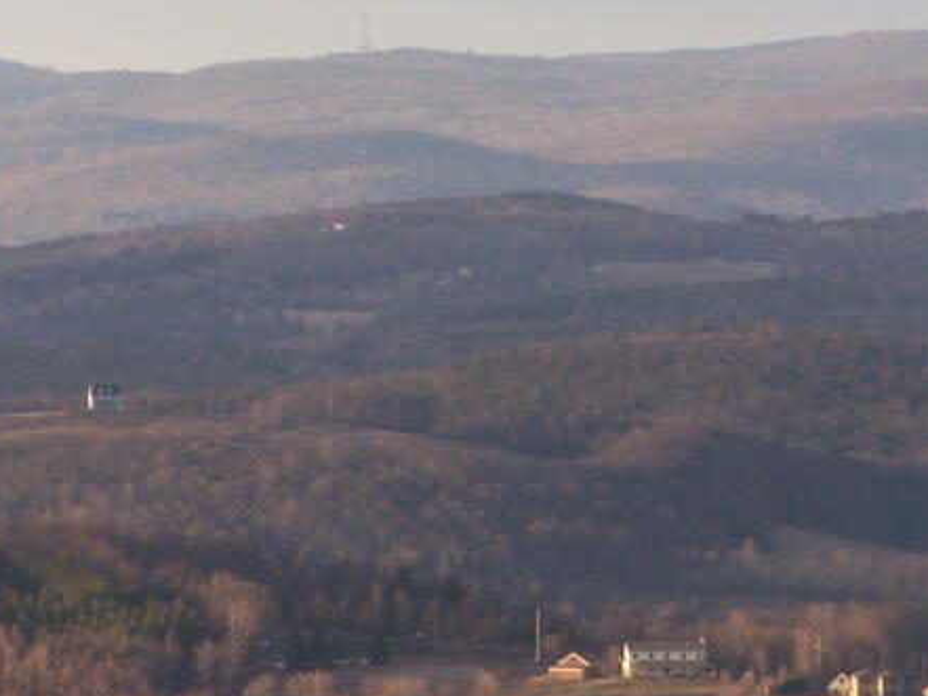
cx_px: 686
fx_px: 16679
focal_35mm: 622
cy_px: 97
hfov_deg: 3.2
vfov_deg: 2.4
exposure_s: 1/200
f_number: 3.6
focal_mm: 44.4
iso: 80
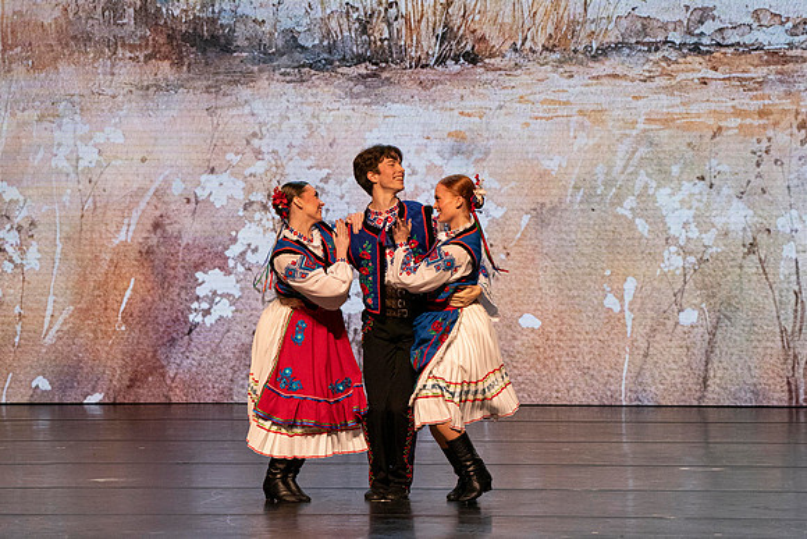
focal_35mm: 363
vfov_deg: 3.8
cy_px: 286
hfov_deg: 5.7
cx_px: 301
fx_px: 8136
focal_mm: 279
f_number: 13
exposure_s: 1/400
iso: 6400
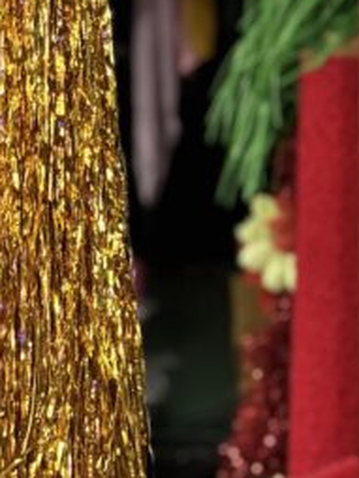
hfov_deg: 9.8
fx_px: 2085
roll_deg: +0.7
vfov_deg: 13.0
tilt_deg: -2.0
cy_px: 156
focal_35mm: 151
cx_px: 4
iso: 200
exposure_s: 1/50
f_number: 1.78
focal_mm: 6.76
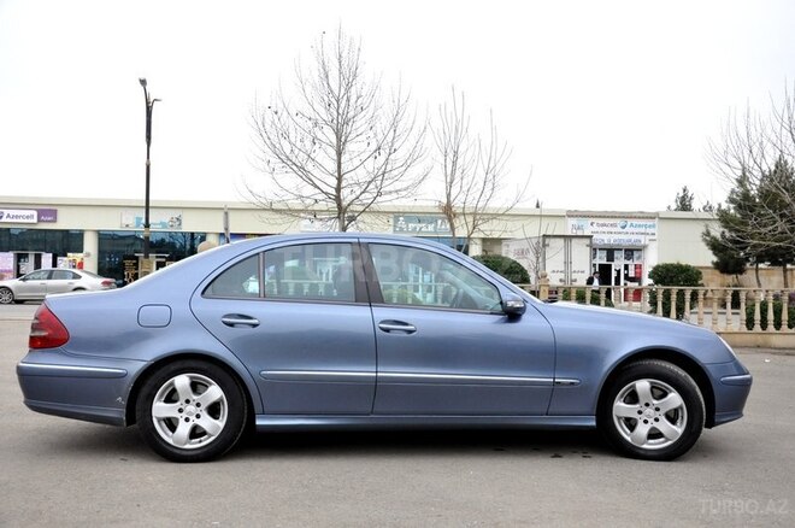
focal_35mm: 36
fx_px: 794
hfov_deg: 53.2
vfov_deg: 36.8
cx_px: 398
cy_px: 264
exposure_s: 1/1600
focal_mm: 24
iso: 1250
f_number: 7.1
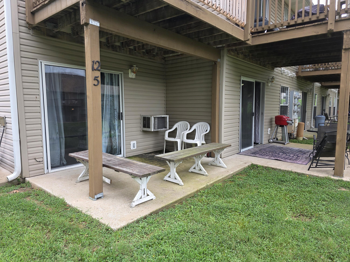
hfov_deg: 73.9
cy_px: 131
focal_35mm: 23
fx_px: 233
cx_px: 175
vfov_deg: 58.9
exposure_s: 1/359
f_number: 1.7
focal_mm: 6.3
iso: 50
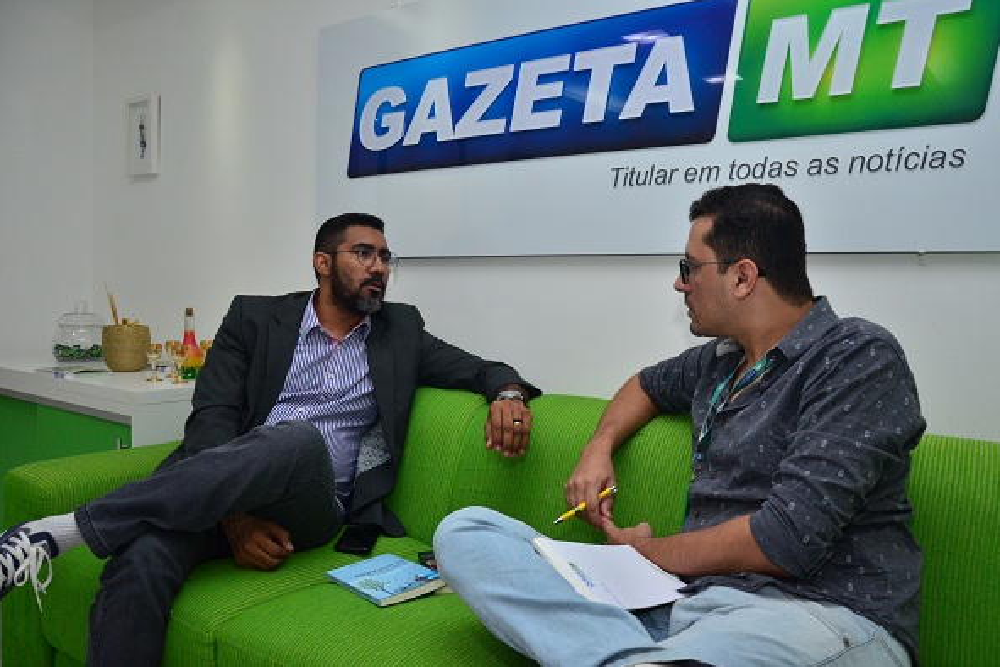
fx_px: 2111
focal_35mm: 76
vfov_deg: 17.9
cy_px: 333
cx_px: 506
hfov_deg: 26.7
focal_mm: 50
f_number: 5.6
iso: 1000
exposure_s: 1/320
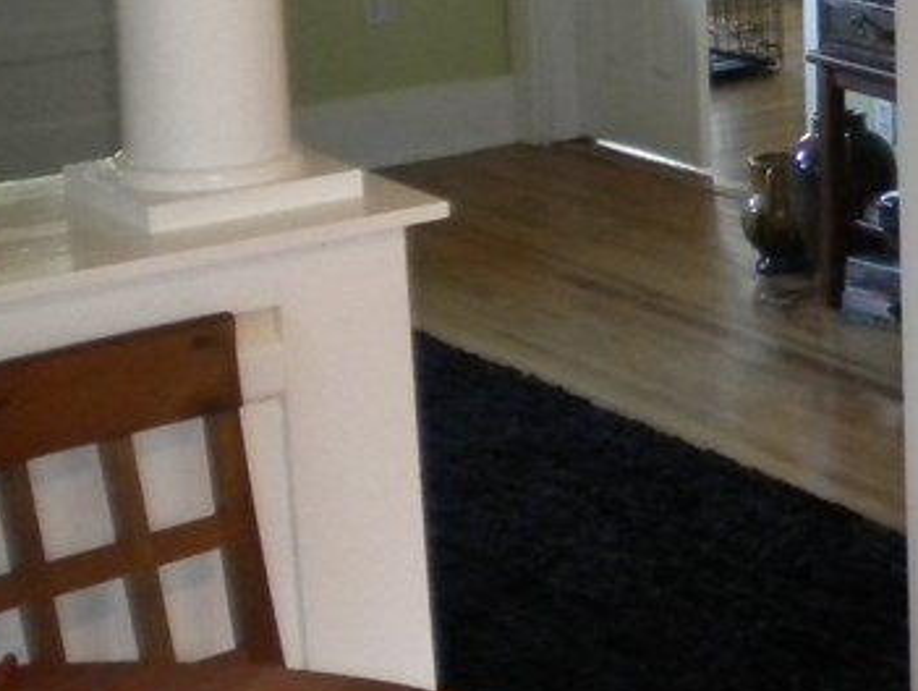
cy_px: -131
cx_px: 1263
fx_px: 2708
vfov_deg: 14.1
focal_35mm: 102
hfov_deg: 17.7
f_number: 3.1
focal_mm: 6.3
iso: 400
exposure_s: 1/30
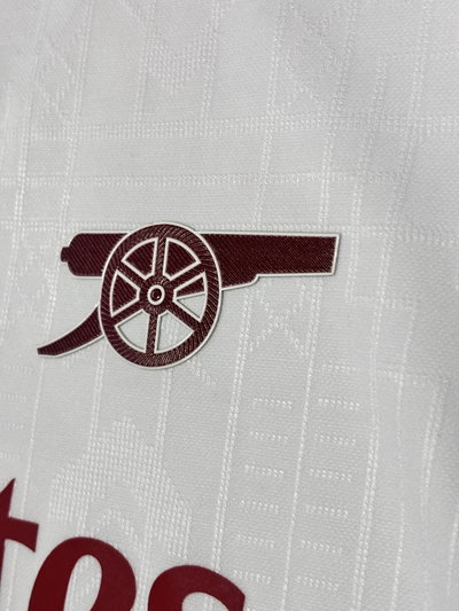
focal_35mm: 52
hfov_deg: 28.0
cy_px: 306
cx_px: 230
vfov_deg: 36.8
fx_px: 919
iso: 125
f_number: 1.6
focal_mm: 5.96
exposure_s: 1/50
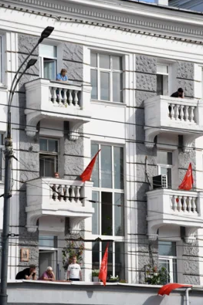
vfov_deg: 13.5
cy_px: 152
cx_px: 102
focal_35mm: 152
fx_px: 1287
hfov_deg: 9.0
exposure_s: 1/1250
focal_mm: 100
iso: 640
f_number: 9
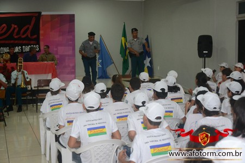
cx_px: 122
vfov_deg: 23.8
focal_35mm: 57
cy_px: 82
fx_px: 388
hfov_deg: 35.1
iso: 1600
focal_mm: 38
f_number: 4.5
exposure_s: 1/125
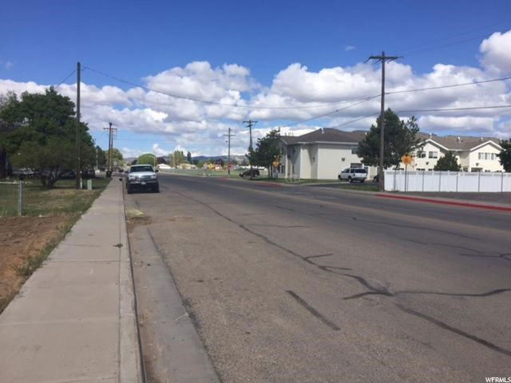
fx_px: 428
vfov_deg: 48.2
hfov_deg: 61.7
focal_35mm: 29
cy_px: 192
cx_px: 256
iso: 32
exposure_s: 1/3597
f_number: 2.2
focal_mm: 4.15
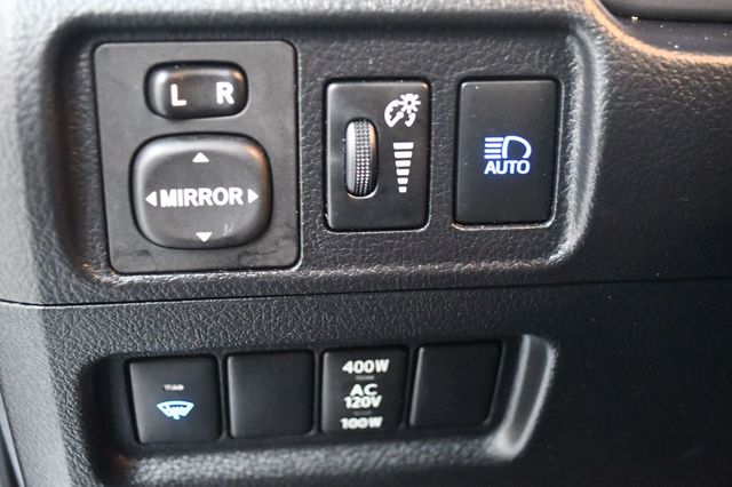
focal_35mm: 48
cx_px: 366
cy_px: 244
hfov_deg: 41.1
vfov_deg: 28.0
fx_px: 975
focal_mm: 32
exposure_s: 1/20
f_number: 4.8
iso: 12800
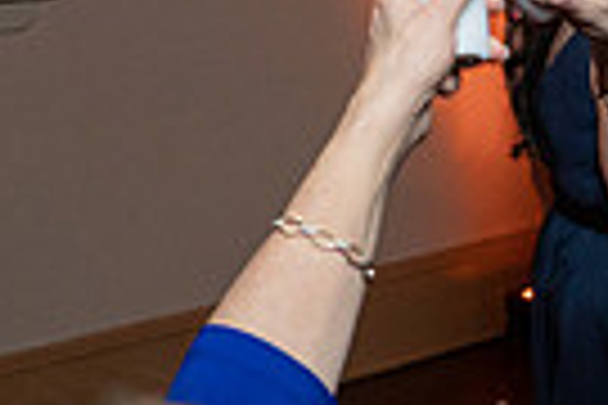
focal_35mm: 105
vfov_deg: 13.0
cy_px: 80
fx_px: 1773
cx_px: 959
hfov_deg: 17.2
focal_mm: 24
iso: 2000
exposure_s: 1/200
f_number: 4
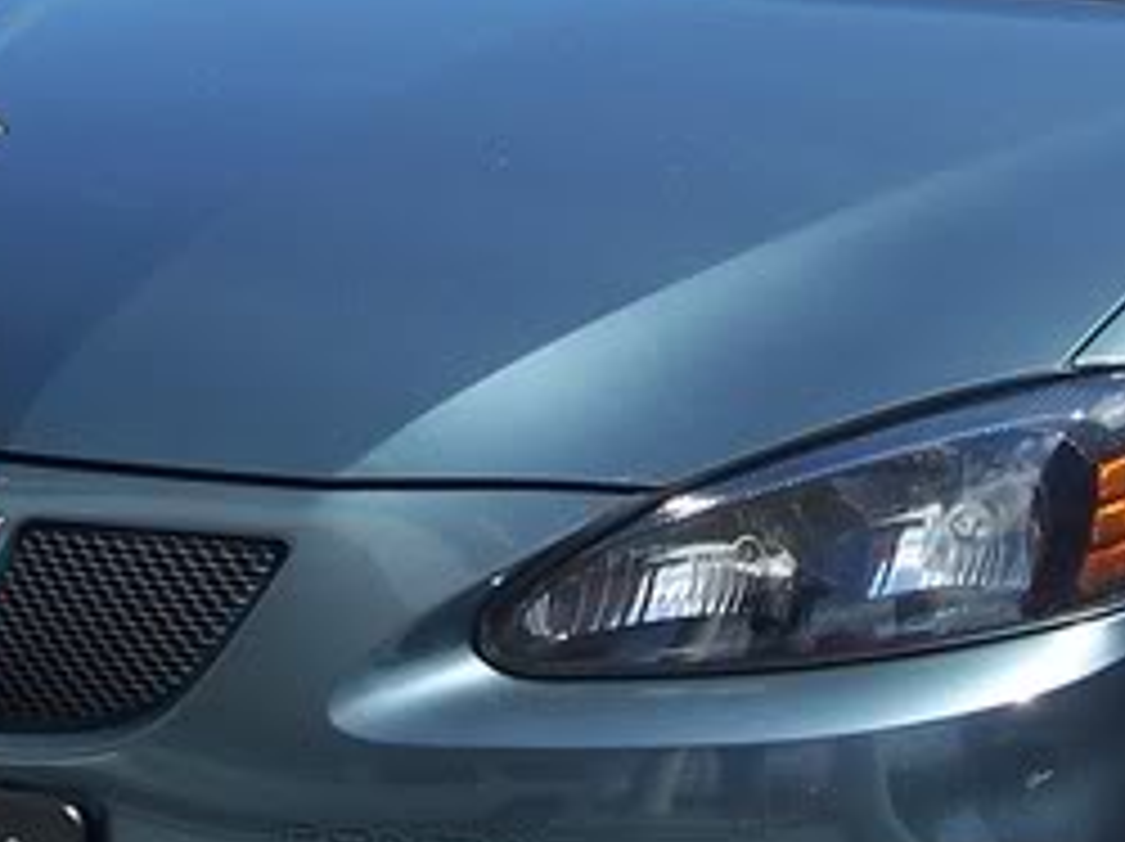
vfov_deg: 13.5
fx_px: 3539
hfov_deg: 18.0
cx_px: 729
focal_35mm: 109
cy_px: 225
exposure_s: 1/350
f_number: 5.6
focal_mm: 5.6
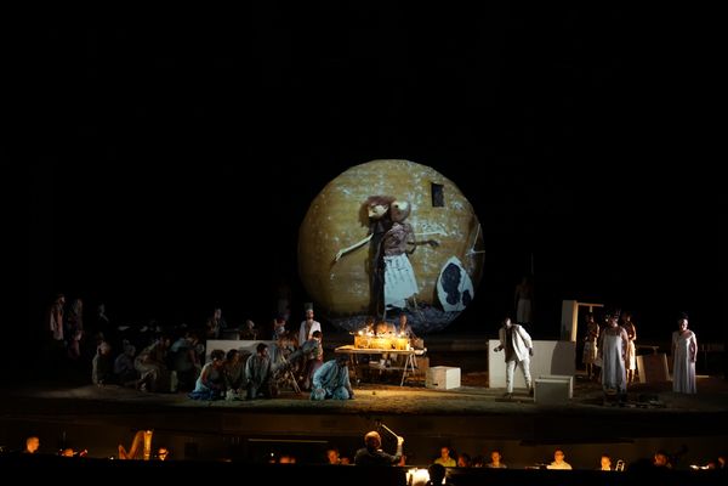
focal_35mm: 43
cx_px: 364
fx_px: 869
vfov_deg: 31.2
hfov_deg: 45.4
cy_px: 243
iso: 1600
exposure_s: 1/30
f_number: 4
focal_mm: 43
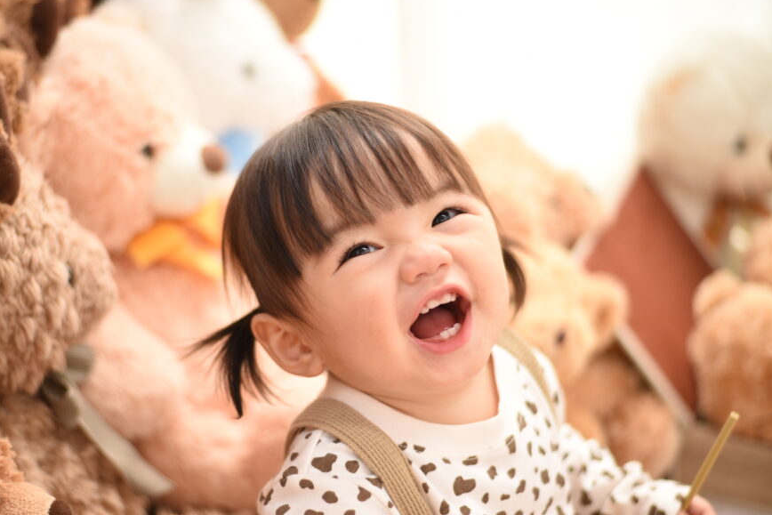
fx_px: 1265
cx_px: 326
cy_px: 285
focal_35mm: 59
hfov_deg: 33.9
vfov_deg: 23.0
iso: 250
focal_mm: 50
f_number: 1.8
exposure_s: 1/160
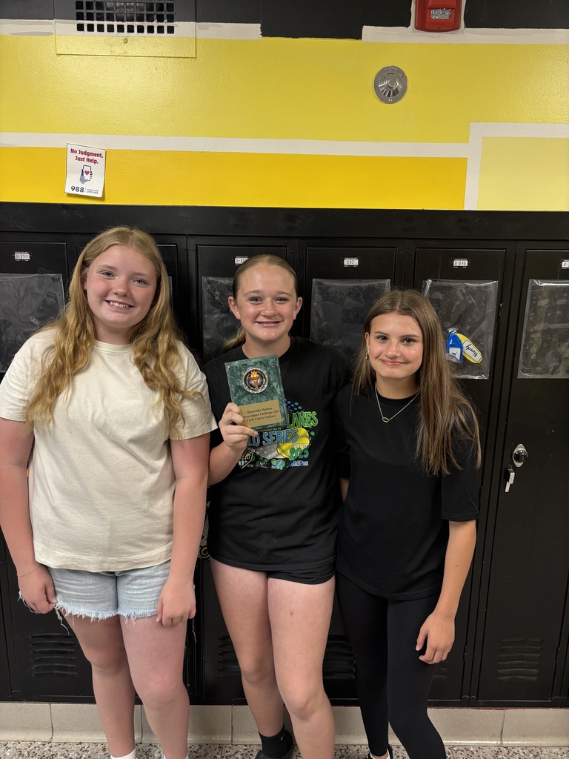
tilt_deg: -13.3
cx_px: 284
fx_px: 570
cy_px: 380
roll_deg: -1.3
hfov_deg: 53.1
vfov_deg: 67.3
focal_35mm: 26
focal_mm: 5.96
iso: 160
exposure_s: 1/60
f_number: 1.6
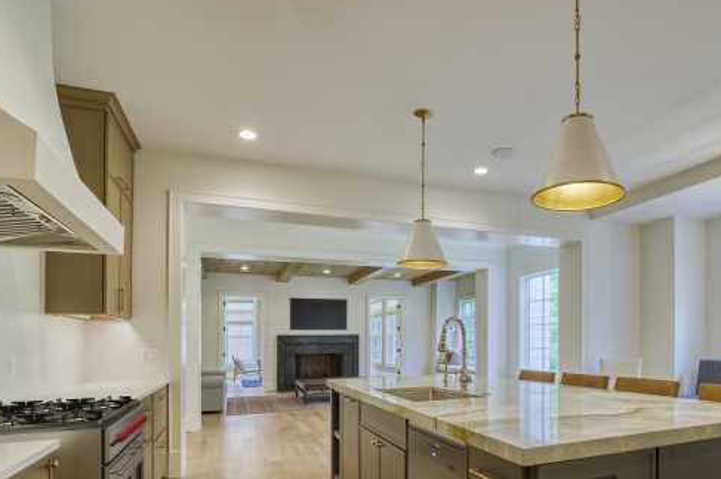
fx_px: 460
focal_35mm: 23
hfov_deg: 74.0
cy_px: 354
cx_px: 477
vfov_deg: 52.8
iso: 100
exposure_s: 1/13
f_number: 11
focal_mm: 14
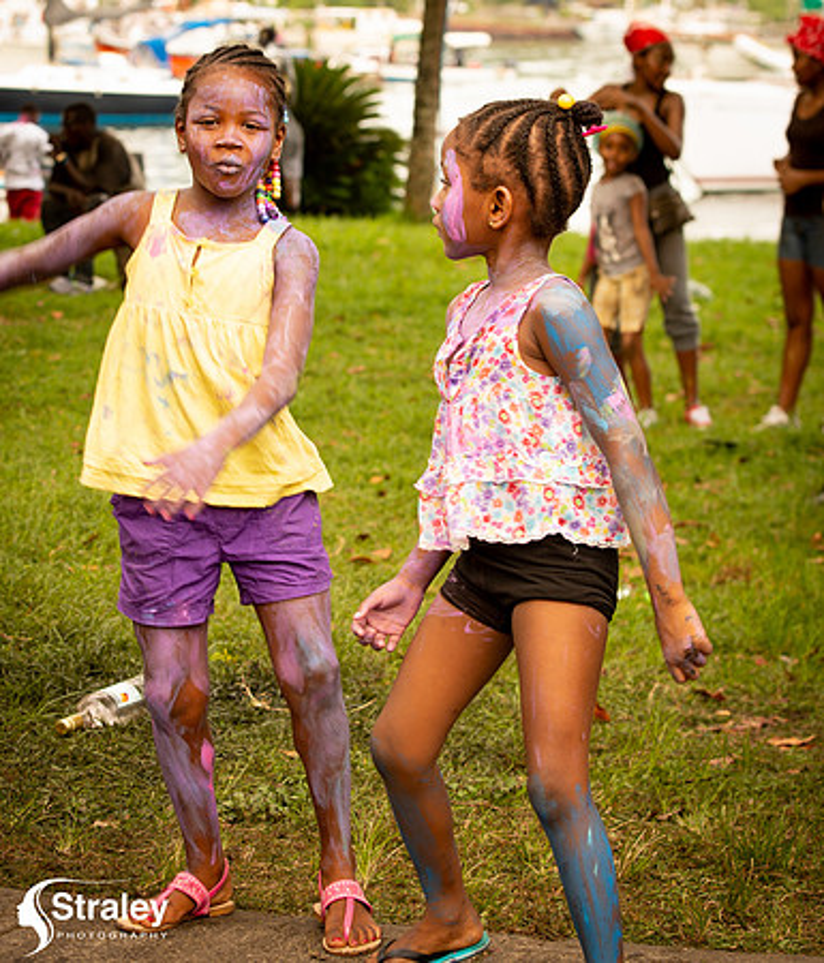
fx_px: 3416
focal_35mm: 117
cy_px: 378
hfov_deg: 13.7
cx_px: 335
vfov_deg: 16.0
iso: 320
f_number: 5.6
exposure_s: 1/160
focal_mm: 70
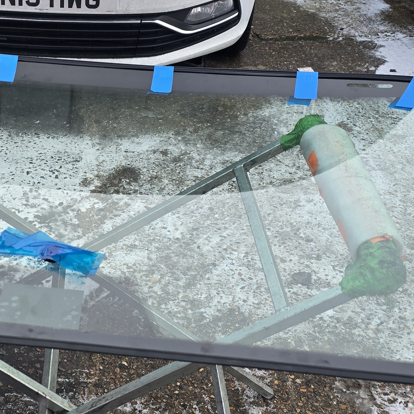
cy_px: 159
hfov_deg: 29.7
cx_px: 71
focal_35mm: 56
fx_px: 758
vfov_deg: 30.4
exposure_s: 1/100
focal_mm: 6.3
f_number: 1.7
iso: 80
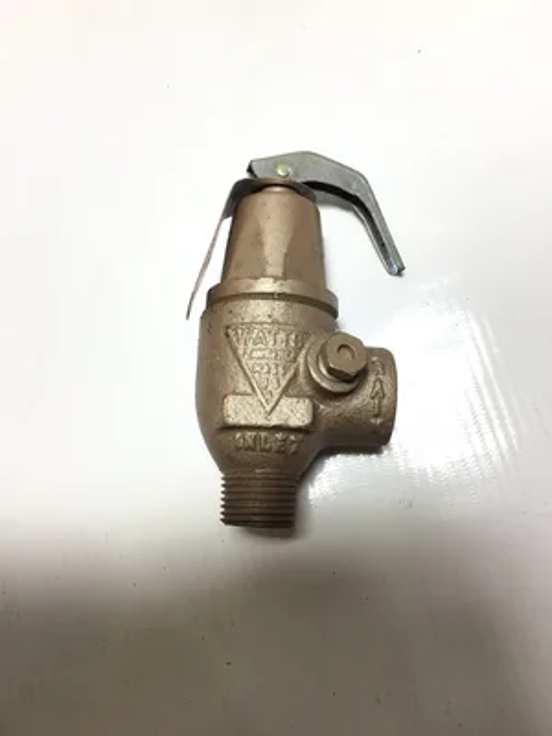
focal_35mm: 31
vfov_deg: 58.4
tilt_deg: -76.5
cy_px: 368
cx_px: 276
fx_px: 659
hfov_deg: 45.4
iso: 25
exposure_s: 1/125
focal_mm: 3.3
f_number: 2.4
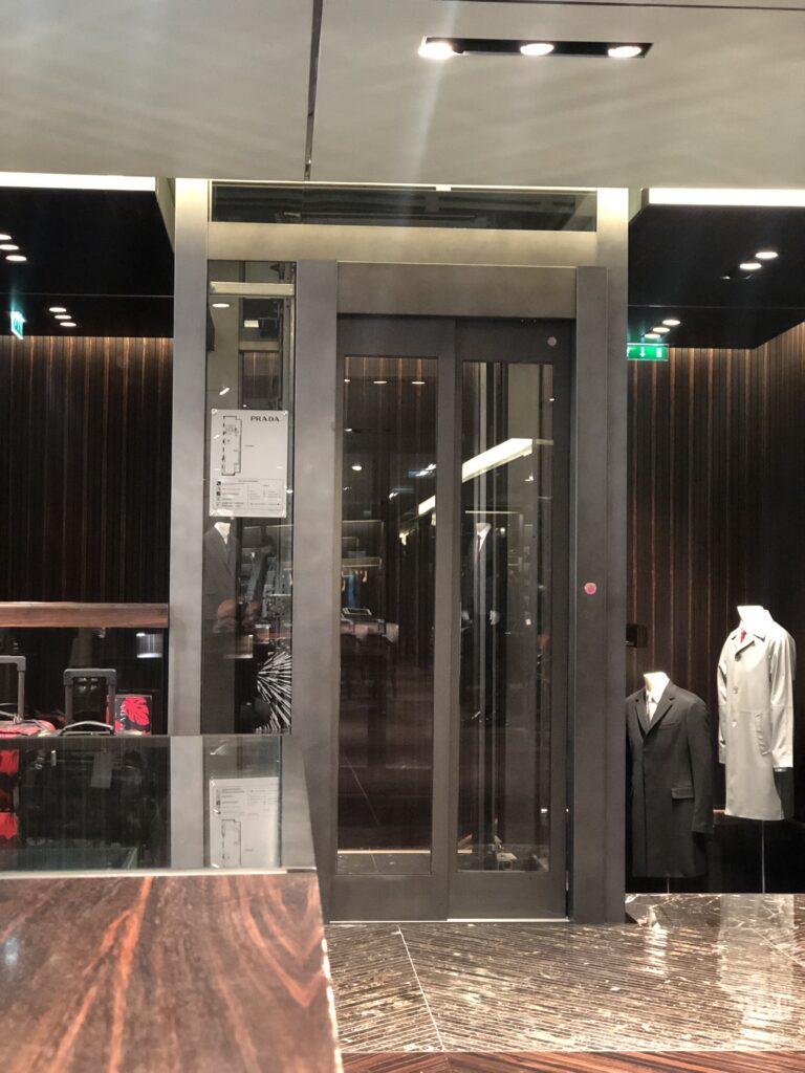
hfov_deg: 25.7
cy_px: 536
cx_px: 402
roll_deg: -0.3
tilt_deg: +1.5
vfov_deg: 33.8
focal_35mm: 57
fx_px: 1767
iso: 1250
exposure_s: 1/50
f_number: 2.8
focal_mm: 6.6
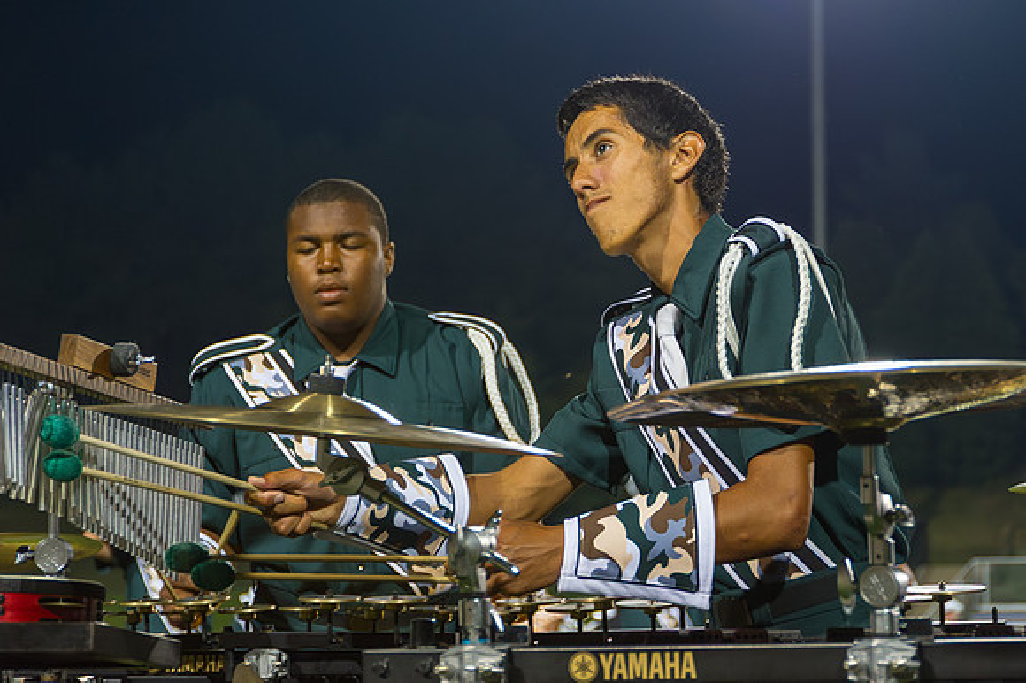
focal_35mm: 108
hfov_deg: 18.9
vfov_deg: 12.6
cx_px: 636
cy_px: 274
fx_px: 3080
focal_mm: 85
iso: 2800
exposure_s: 1/160
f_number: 5.6
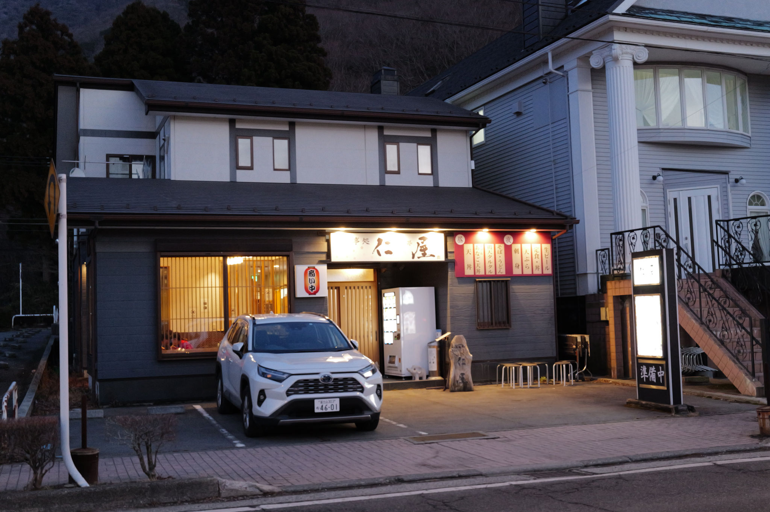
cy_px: 256
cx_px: 385
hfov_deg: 45.5
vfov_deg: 31.2
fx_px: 919
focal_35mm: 43
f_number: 8
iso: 6400
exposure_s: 1/20
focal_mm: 43
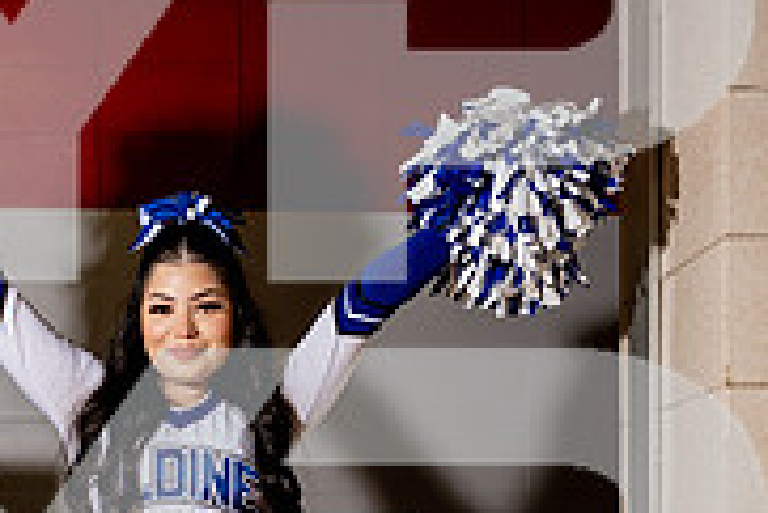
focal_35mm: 77
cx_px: 199
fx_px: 1644
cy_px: 574
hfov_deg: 26.0
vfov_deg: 17.1
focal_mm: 24
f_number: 1.6
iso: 100
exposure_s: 1/1000
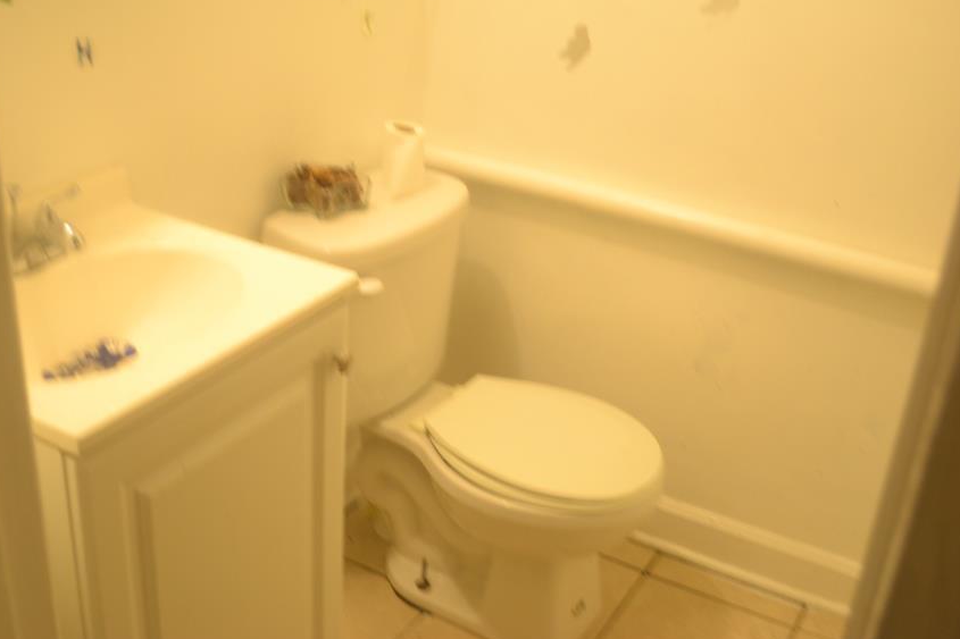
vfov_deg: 33.4
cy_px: 297
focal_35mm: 40
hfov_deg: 48.3
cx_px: 404
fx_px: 1066
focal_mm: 22
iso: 800
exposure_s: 1/15
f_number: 4
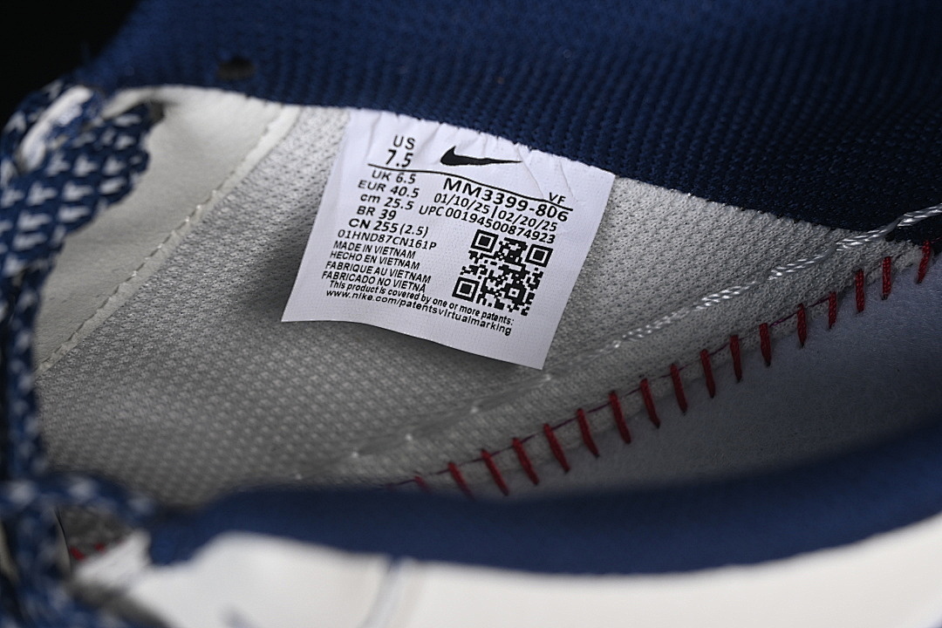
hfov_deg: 27.0
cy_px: 314
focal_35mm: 75
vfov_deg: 18.2
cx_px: 471
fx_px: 1962
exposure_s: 1/80
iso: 160
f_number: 7.1
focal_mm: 50
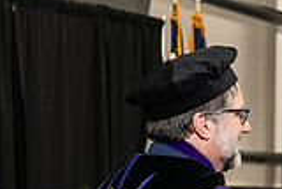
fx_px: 1764
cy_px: 158
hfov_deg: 9.0
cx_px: 354
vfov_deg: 6.1
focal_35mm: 225
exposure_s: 1/200
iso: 2500
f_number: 5
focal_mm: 62
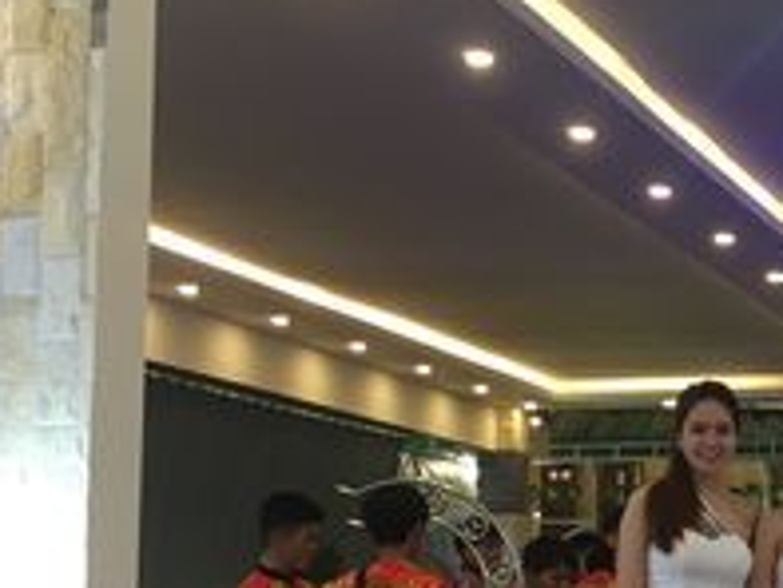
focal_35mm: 94
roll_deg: -0.3
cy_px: 421
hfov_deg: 18.7
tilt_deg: +4.8
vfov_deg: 15.7
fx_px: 2128
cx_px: 1129
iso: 80
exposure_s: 1/33
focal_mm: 4.15
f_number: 2.2
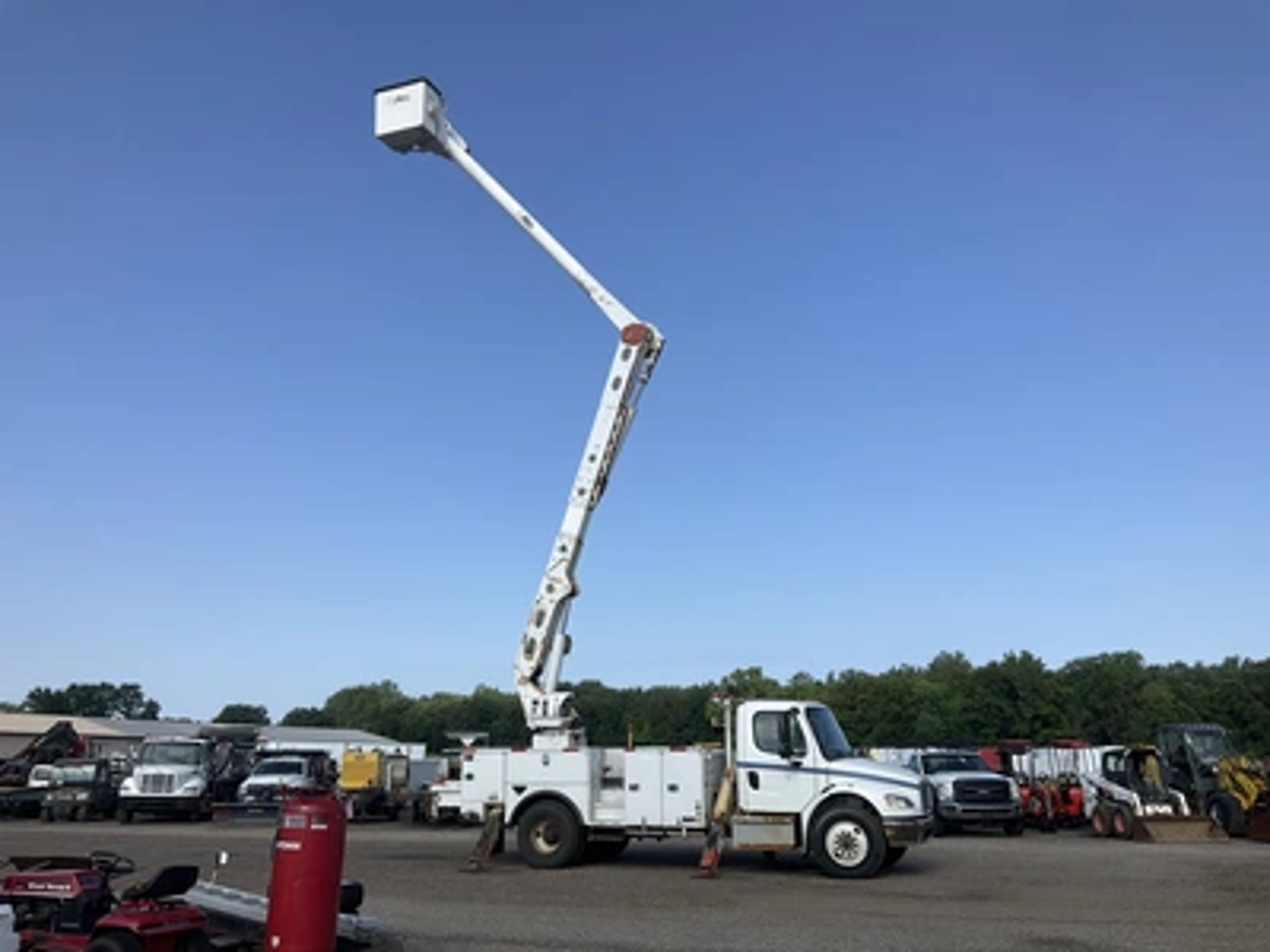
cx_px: 635
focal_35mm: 29
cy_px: 476
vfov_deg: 48.2
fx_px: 1064
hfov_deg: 61.7
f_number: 1.8
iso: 25
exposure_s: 1/2058
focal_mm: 3
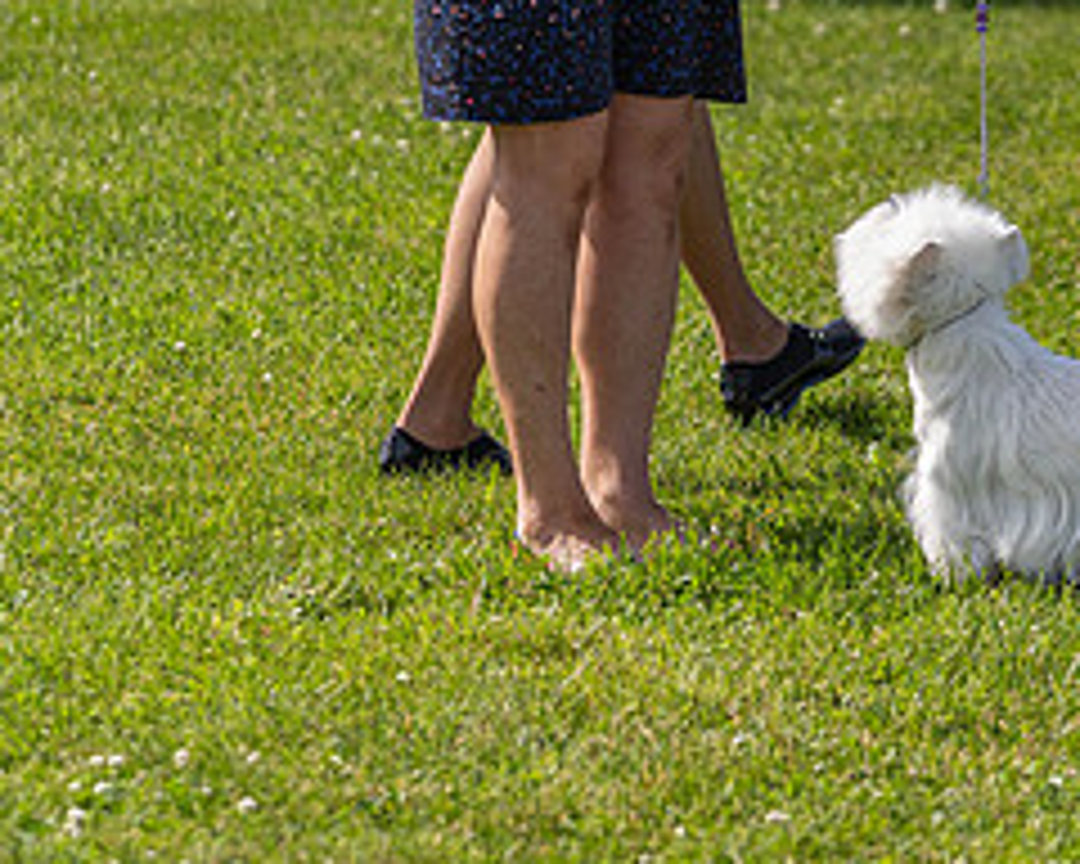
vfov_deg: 5.6
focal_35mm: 277
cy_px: 29
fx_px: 8854
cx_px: 976
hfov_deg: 7.0
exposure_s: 1/2000
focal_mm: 122
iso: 500
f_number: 4
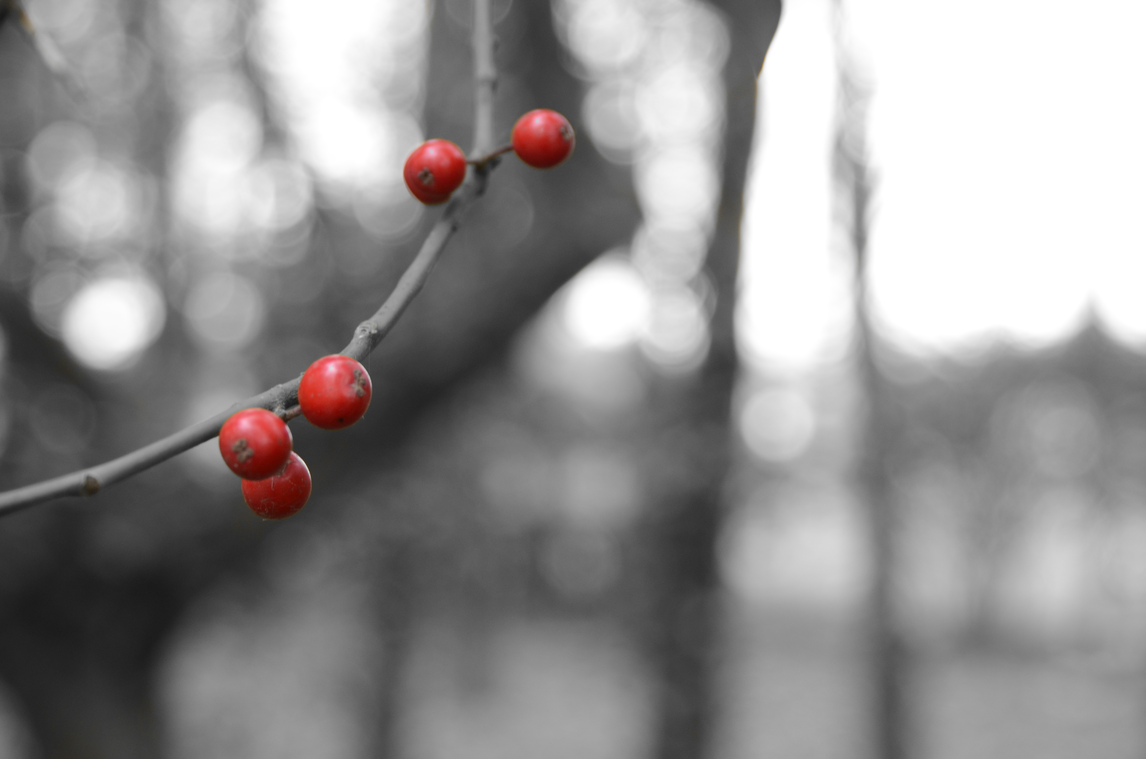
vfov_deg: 14.6
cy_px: 380
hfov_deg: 22.0
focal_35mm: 93
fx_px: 2954
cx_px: 573
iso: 400
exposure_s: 1/125
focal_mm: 62
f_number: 5.6
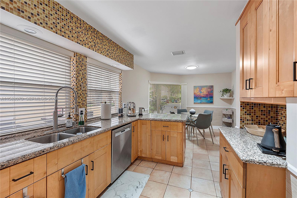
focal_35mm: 15
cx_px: 148
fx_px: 124
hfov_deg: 100.4
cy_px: 99
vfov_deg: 77.3
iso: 250
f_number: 6.3
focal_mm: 10
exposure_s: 1/10
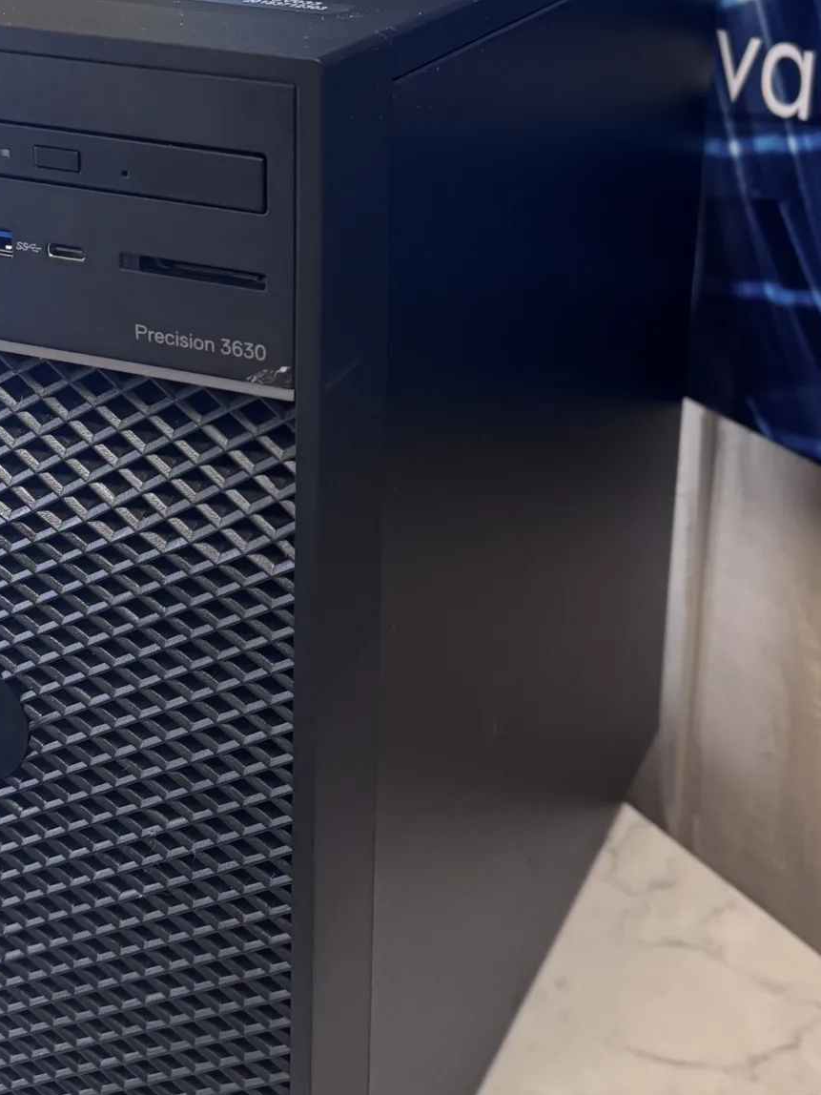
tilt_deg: -18.8
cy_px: 289
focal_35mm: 58
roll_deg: -2.4
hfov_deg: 25.2
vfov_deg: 32.7
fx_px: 1834
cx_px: 401
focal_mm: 5.96
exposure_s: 1/60
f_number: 1.6
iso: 250
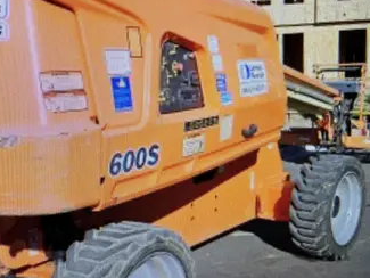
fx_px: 470
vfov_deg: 32.7
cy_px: 104
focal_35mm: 44
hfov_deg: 41.5
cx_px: 87
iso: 100
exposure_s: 1/120
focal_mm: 5.1
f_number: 1.6
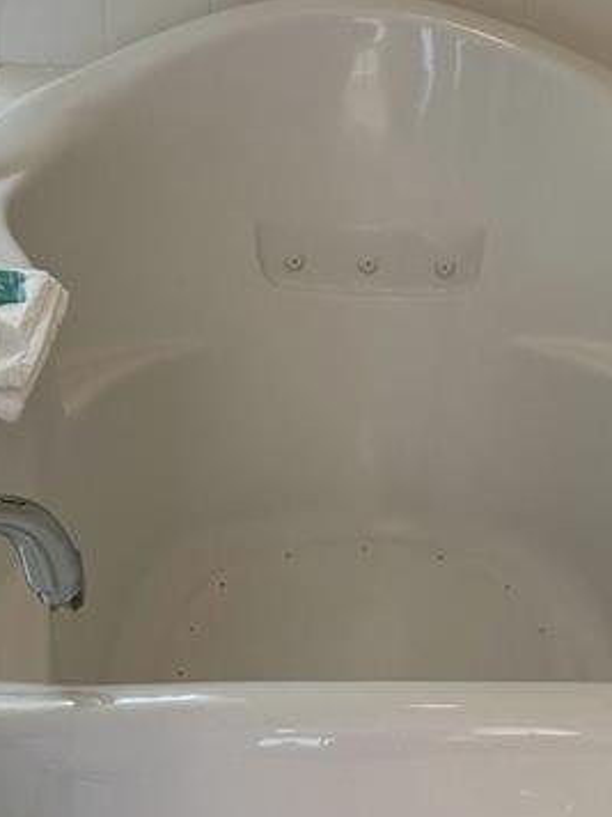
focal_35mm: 81
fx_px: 1909
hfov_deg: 18.0
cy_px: 383
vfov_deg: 24.1
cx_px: 507
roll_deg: -2.7
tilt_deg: -25.3
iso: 200
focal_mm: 6.76
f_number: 1.78
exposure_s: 1/120
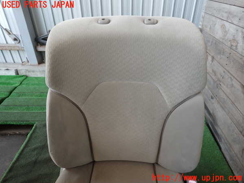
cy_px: 92
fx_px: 176
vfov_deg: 54.9
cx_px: 122
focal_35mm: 25
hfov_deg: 69.4
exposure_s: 1/60
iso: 160
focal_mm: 4.5
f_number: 2
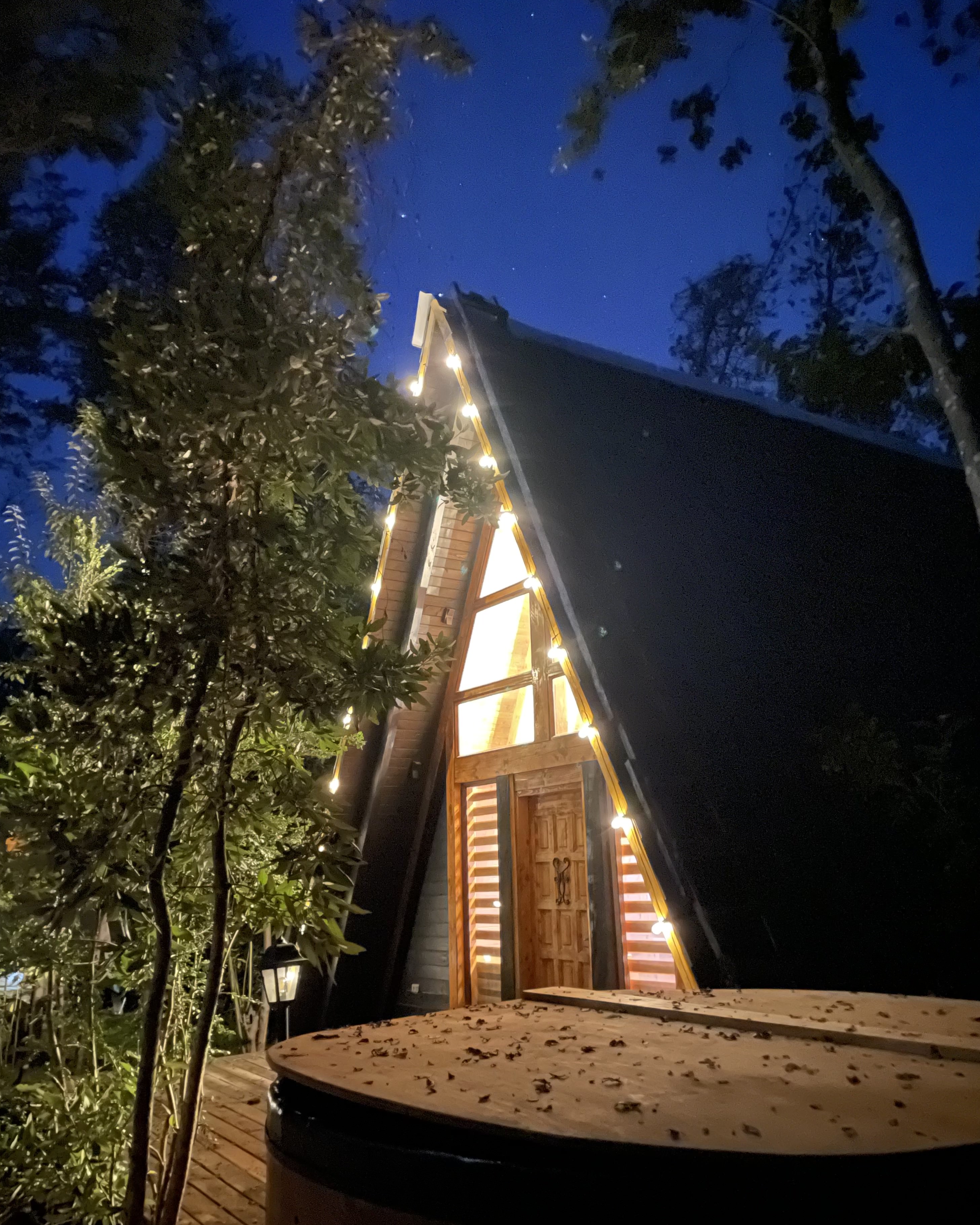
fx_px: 1015
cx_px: 497
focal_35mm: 28
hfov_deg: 51.5
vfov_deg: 62.1
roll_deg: +2.2
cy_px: 566
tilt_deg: +19.3
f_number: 1.6
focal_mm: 4.2
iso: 4000
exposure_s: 1/2
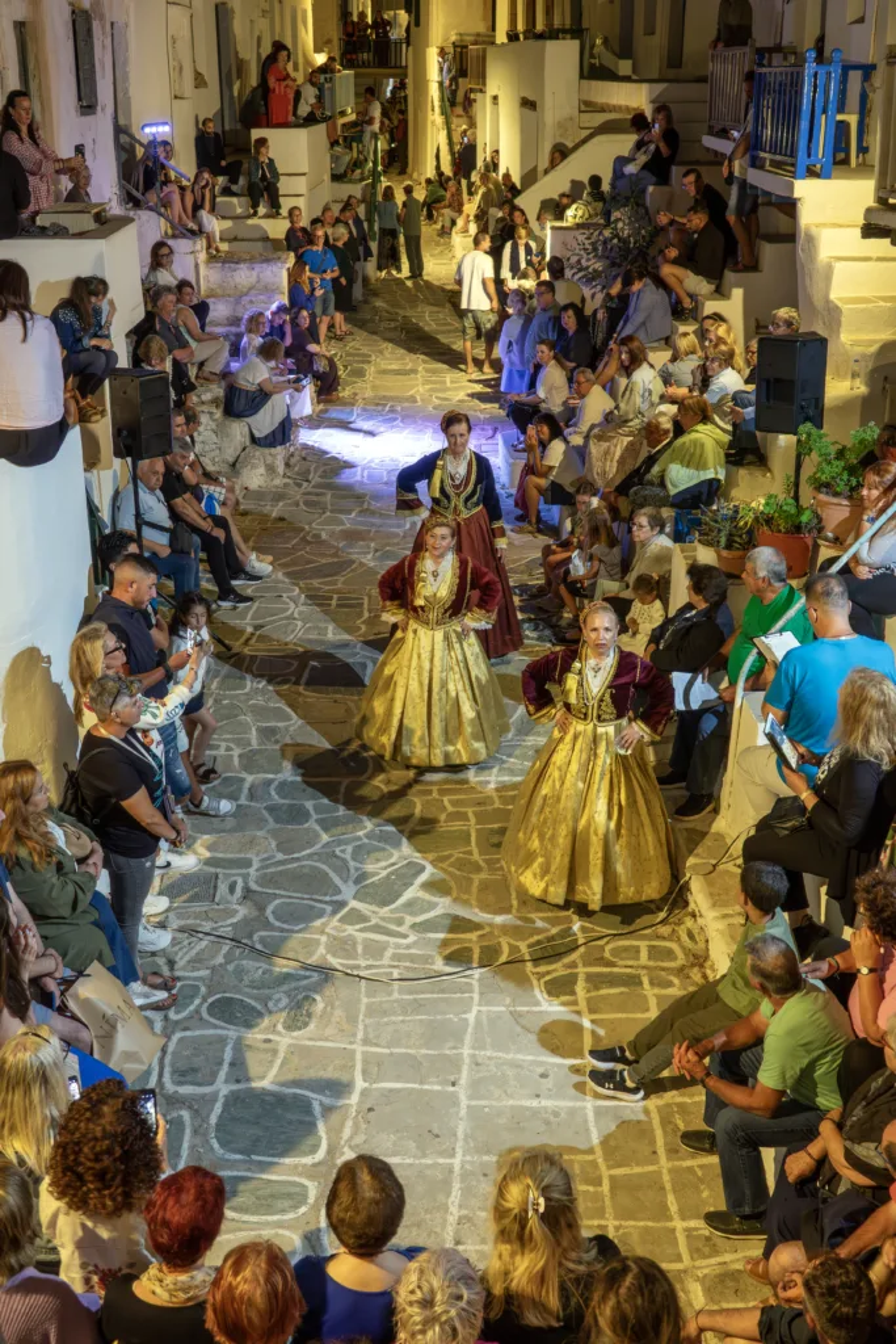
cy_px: 672
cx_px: 448
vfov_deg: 53.1
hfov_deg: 36.9
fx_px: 1343
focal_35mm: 36
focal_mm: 13.31
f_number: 3.2
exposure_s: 1/13
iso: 640
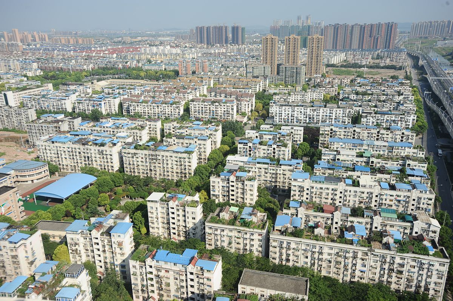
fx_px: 352
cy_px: 150
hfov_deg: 65.5
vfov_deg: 46.3
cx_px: 226
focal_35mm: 28
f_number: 8
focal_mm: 28
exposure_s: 1/1000
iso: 200
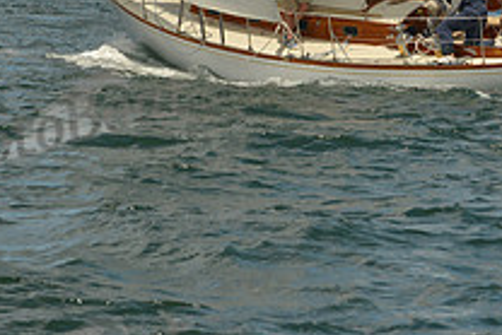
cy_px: -37
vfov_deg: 5.8
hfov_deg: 8.7
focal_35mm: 237
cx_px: 379
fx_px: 3307
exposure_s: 1/800
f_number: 9
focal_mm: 85
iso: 400
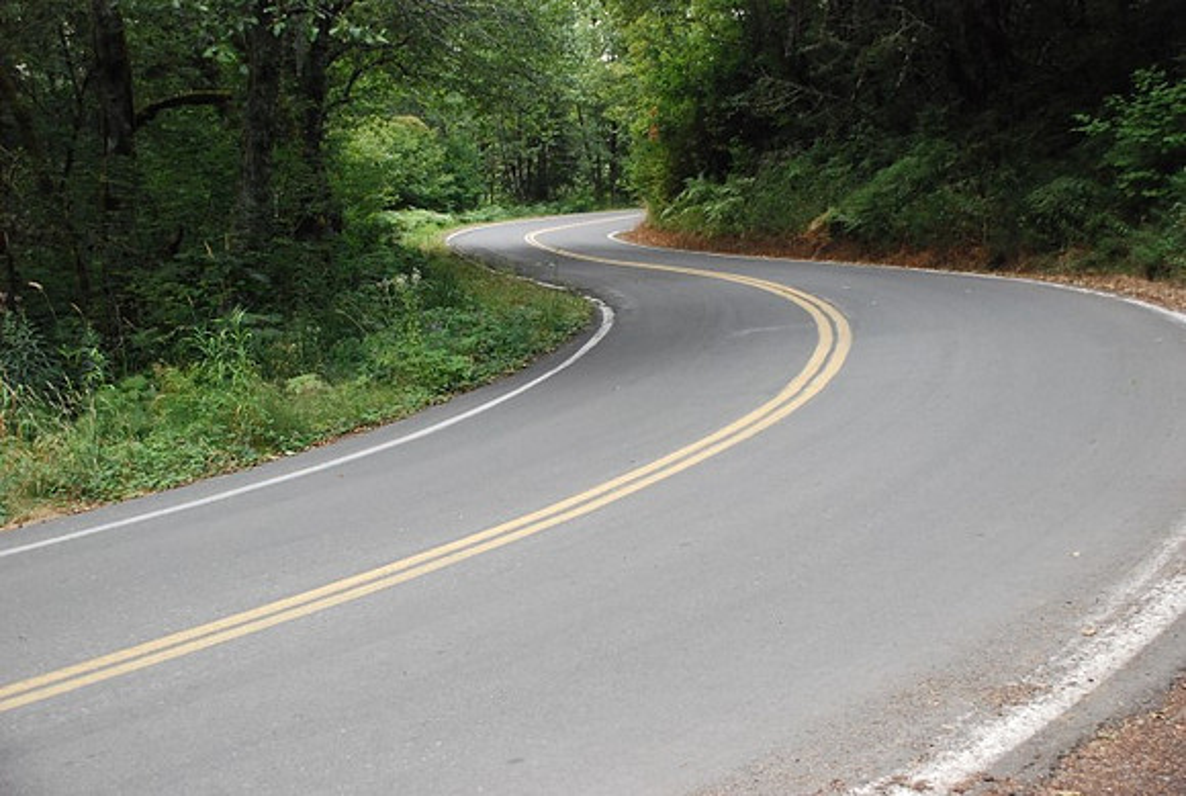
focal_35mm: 46
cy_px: 398
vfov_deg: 29.1
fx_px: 1535
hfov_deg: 42.3
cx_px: 593
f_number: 4.2
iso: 1600
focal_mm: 31
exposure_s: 1/500
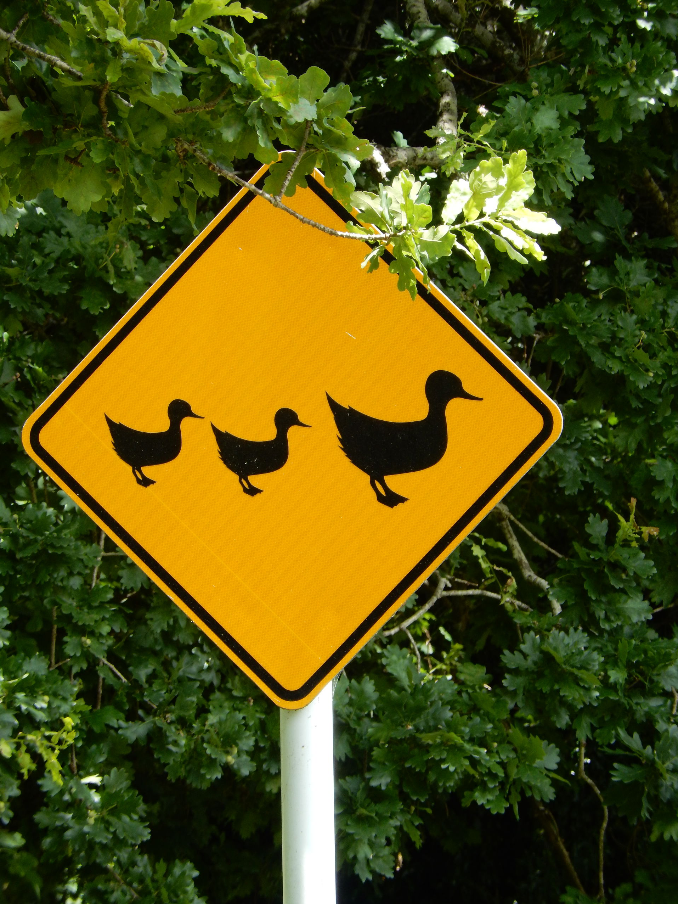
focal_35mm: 300
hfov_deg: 5.0
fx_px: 7833
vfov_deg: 6.6
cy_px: 451
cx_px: 340
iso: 140
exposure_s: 1/125
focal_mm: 53.6
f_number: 6
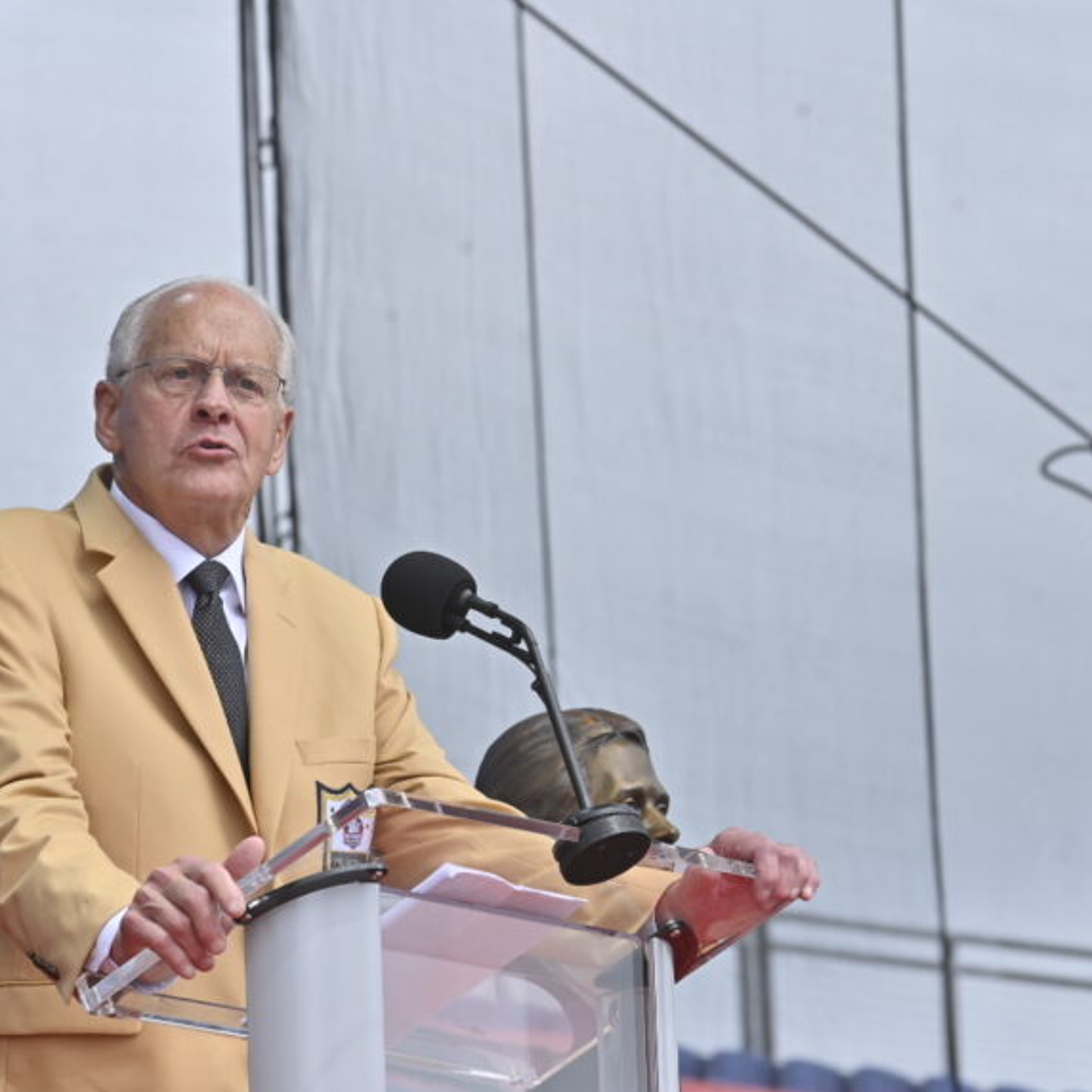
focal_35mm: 327
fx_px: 11671
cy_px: 640
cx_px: 525
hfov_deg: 5.4
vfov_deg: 5.4
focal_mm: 200
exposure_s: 1/160
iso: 100
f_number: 13
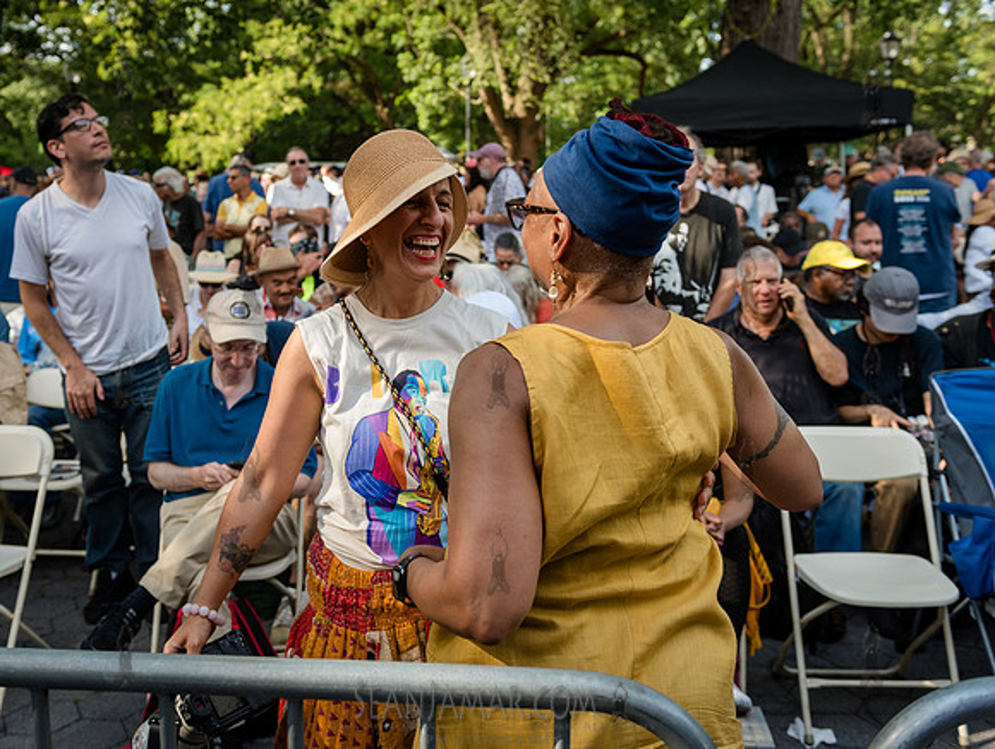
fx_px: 1069
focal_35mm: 37
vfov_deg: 38.6
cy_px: 349
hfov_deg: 49.8
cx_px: 428
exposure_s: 1/1250
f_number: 3.5
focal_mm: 32
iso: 800
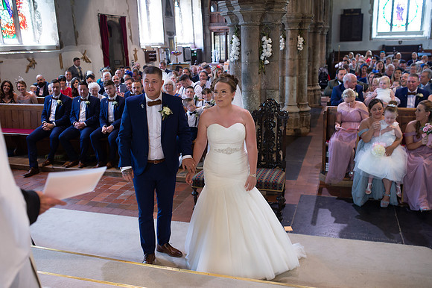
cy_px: 144
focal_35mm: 35
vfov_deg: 37.8
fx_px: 420
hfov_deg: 54.5
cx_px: 216
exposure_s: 1/100
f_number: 2.8
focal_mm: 35
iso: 800
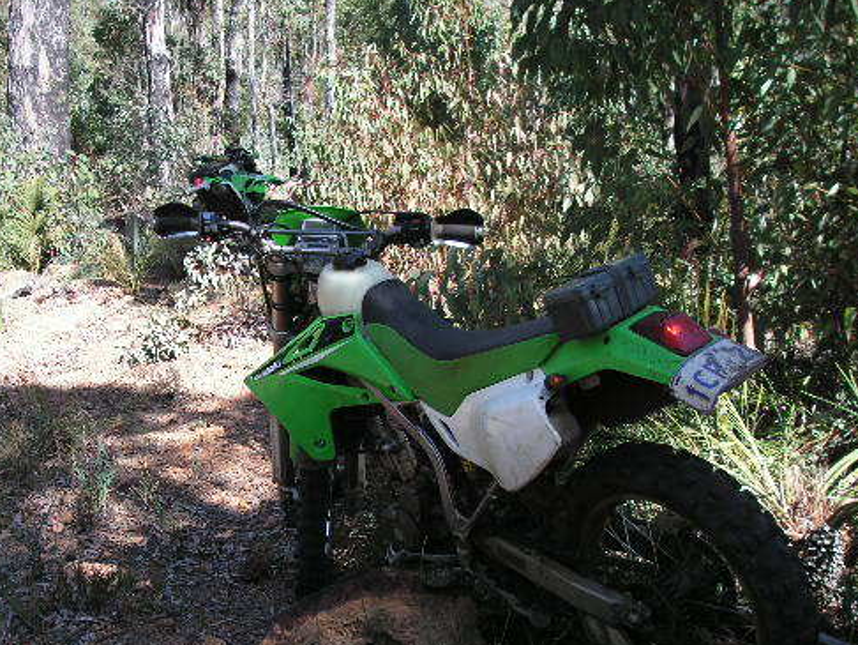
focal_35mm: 50
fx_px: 1240
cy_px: 401
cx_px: 320
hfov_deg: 37.9
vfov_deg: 29.0
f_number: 3.3
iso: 50
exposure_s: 1/180
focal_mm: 6.3
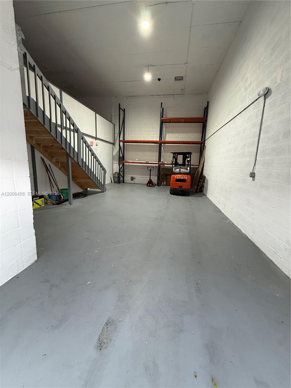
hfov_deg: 85.7
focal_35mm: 14
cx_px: 146
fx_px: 157
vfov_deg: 102.1
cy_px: 194
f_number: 2.2
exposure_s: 1/120
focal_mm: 2.22
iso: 200
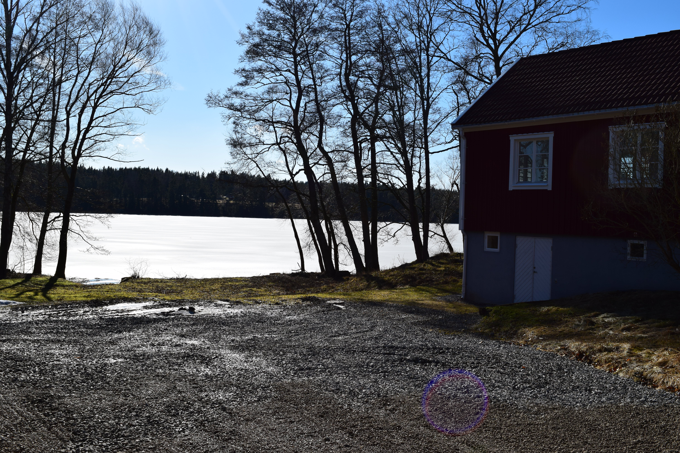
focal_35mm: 36
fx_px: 680
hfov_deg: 53.1
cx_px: 340
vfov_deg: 36.9
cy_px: 226
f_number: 11
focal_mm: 24
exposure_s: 1/500
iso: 200
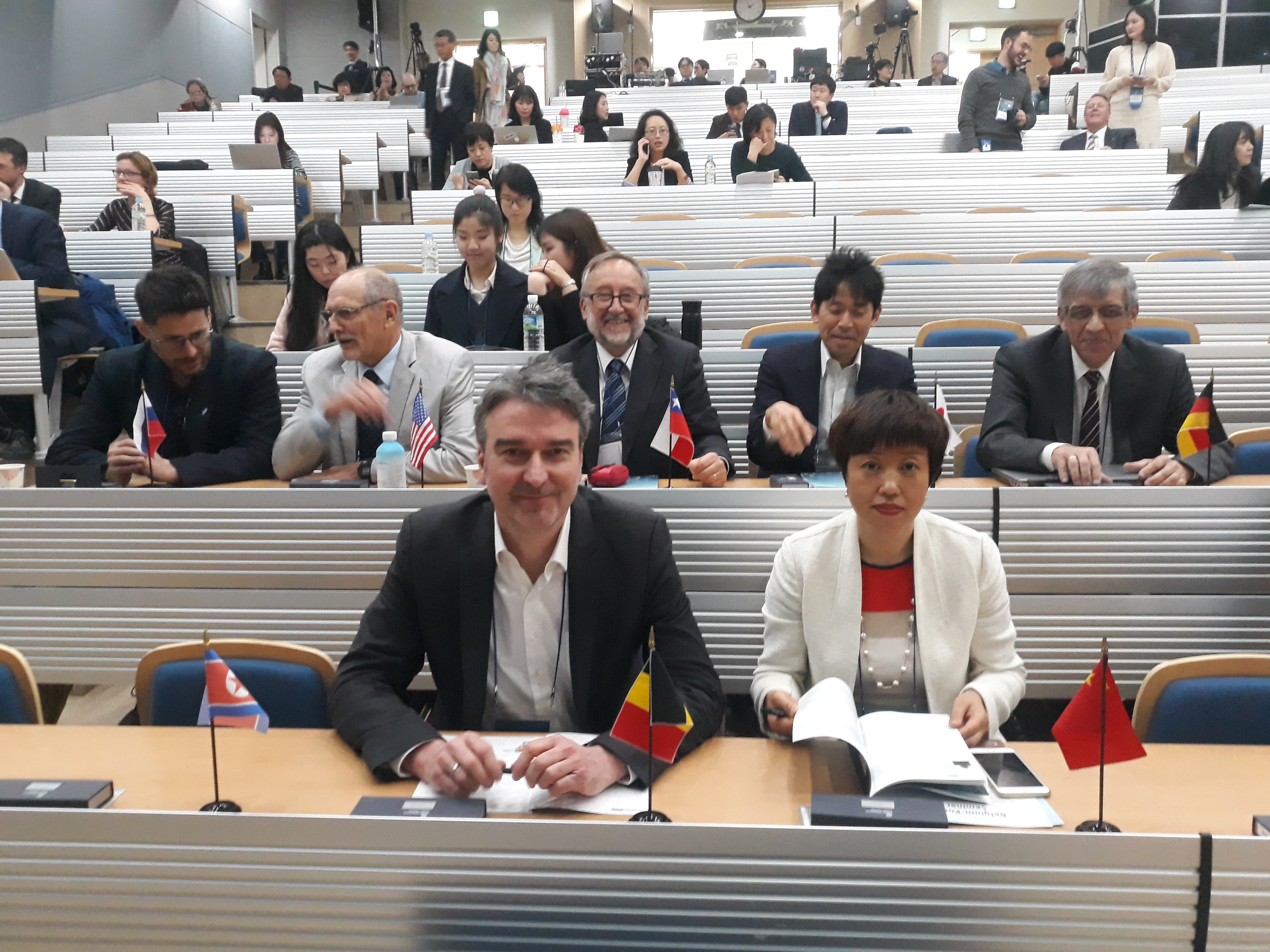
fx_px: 991
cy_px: 476
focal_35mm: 27
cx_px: 635
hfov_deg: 65.3
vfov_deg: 51.4
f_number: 1.7
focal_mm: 3.71
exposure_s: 1/25
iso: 320
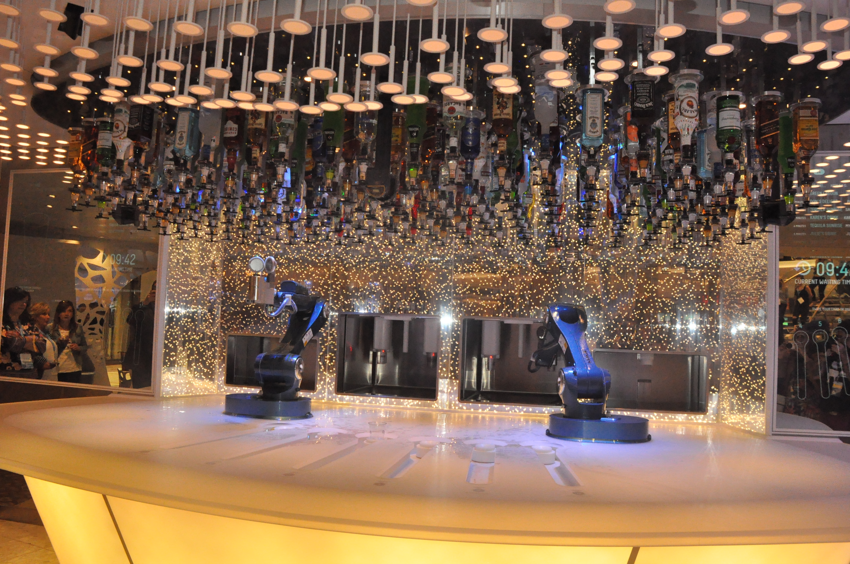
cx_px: 425
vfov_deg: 47.8
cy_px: 282
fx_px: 637
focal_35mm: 27
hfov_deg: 67.4
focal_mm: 18
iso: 3200
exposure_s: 1/200
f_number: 5.6
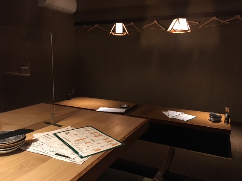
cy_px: 90
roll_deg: -1.2
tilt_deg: -9.7
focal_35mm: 29
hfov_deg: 61.7
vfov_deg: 48.2
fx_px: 203
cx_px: 121
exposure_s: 1/15
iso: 250
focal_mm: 4.15
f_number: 2.2
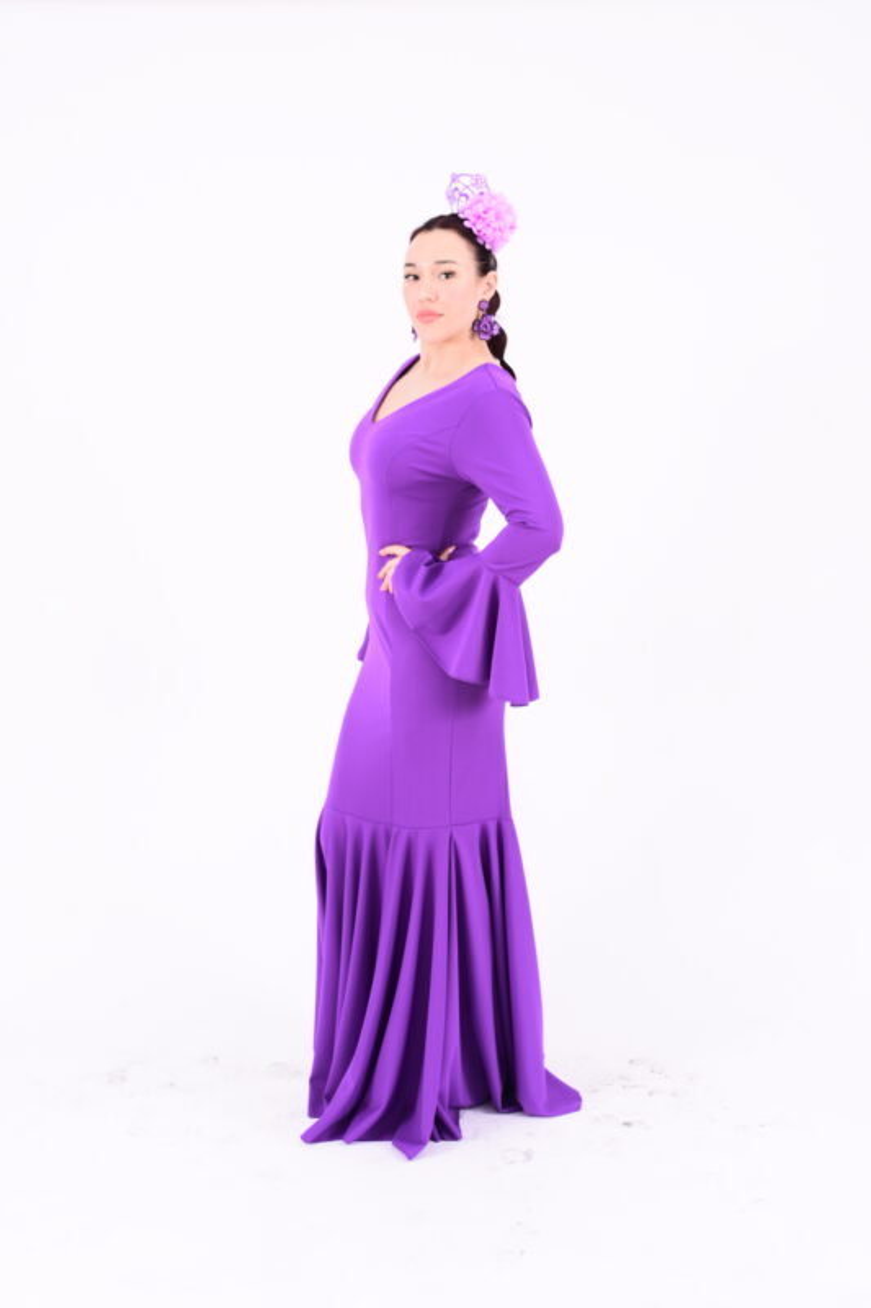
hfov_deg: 25.7
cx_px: 436
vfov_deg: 37.9
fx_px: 1906
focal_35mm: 52
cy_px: 654
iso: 100
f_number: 5
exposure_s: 1/60
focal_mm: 35
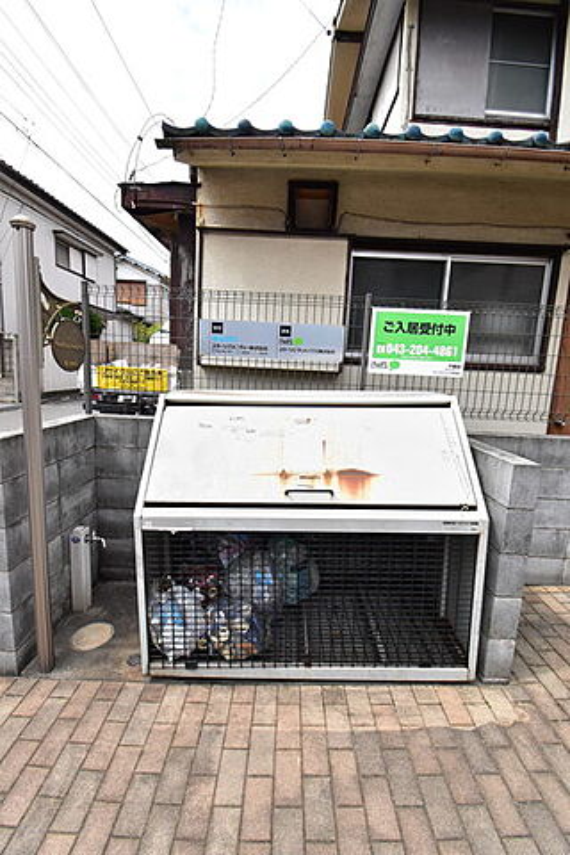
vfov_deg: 100.4
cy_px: 428
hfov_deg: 77.3
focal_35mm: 15
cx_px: 285
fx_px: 356
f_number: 13
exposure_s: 1/640
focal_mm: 10
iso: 1600
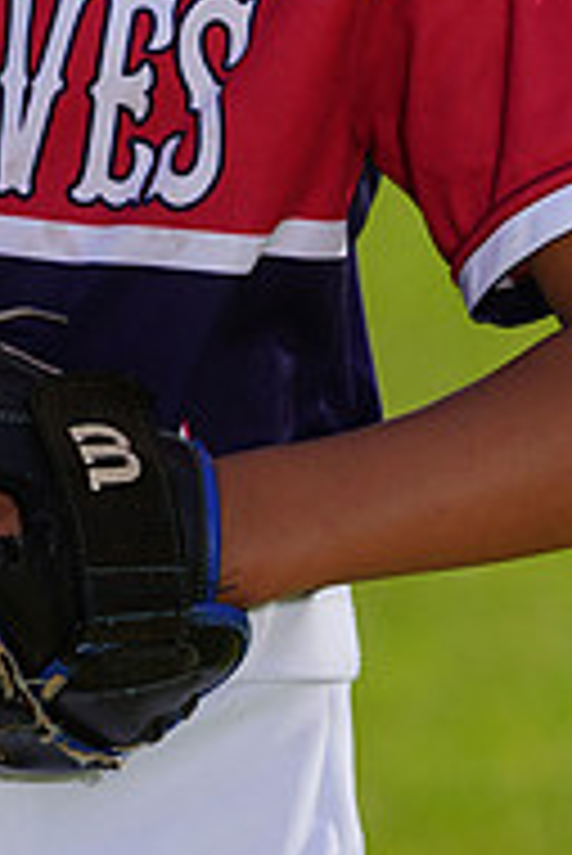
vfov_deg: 2.9
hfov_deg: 1.9
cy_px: -274
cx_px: 38
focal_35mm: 717
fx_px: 17056
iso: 100
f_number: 8
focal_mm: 235
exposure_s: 1/250
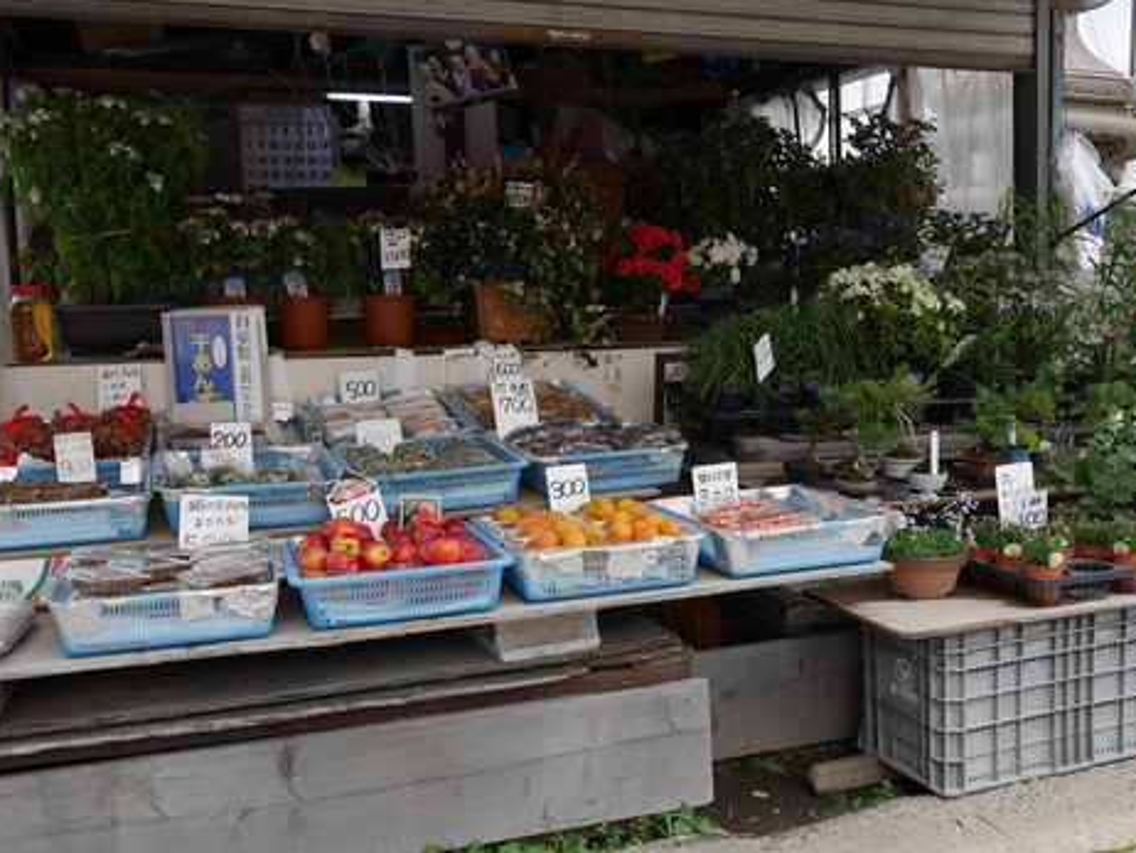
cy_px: 466
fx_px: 1281
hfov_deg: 47.7
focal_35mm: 39
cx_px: 652
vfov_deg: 36.8
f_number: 5.6
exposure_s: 1/200
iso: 200
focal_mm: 15
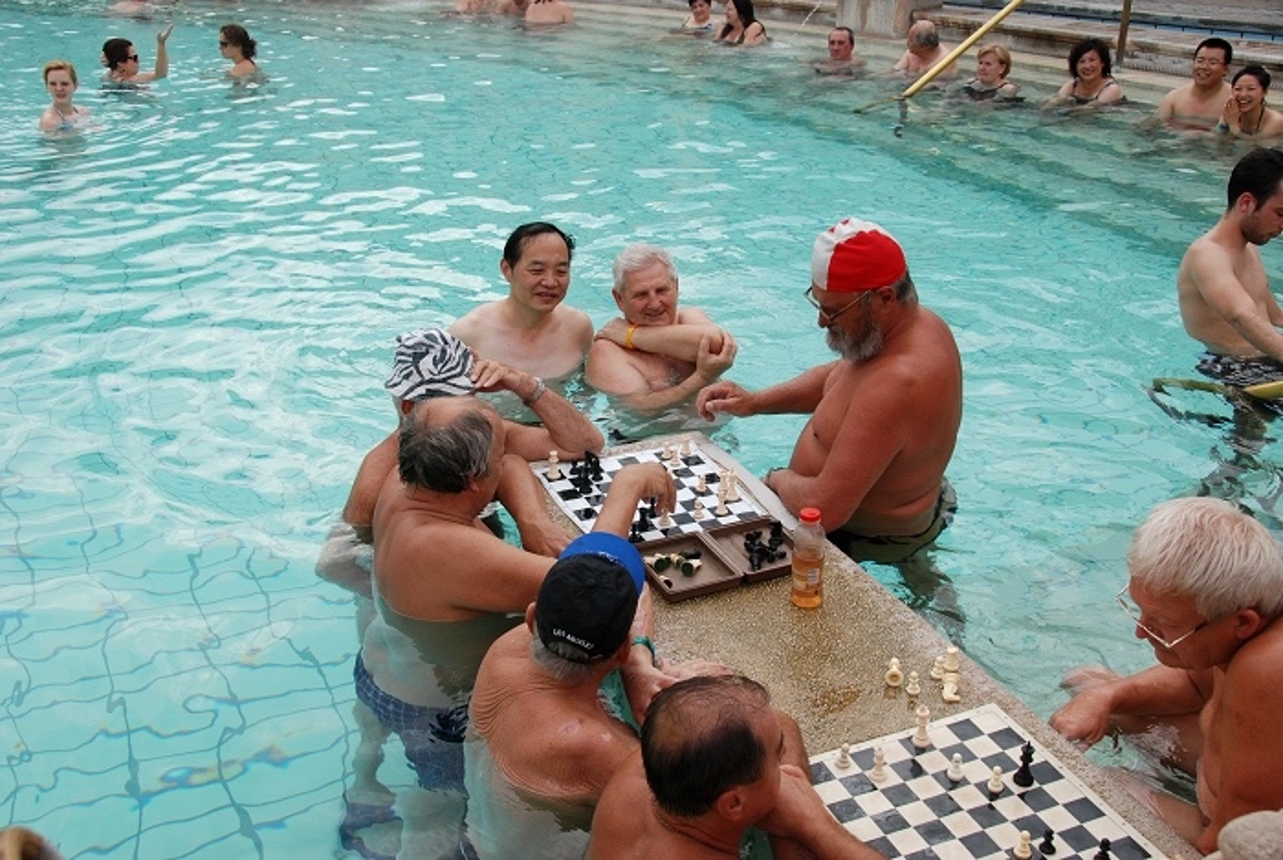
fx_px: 1285
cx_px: 642
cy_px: 430
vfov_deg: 37.0
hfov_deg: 53.1
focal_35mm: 36
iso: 200
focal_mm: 24
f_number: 9
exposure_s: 1/320
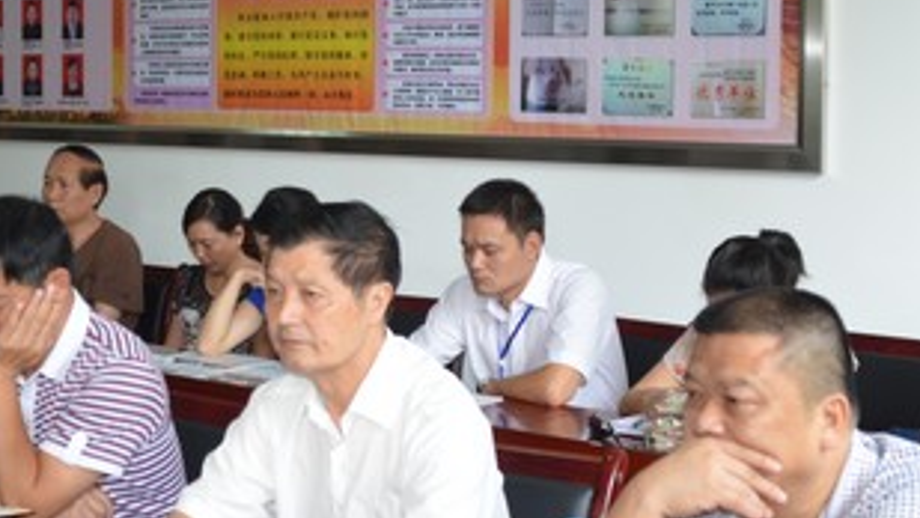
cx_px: 194
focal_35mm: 71
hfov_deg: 29.1
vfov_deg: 17.0
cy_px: 159
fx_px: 1732
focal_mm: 28
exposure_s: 1/125
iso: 400
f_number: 3.5
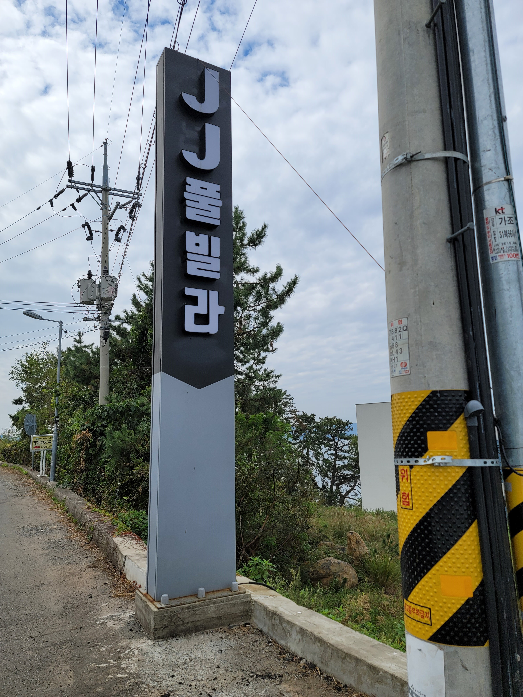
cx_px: 262
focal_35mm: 25
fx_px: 504
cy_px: 348
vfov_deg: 69.4
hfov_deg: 54.9
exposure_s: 1/1211
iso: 20
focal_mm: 7
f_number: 1.8
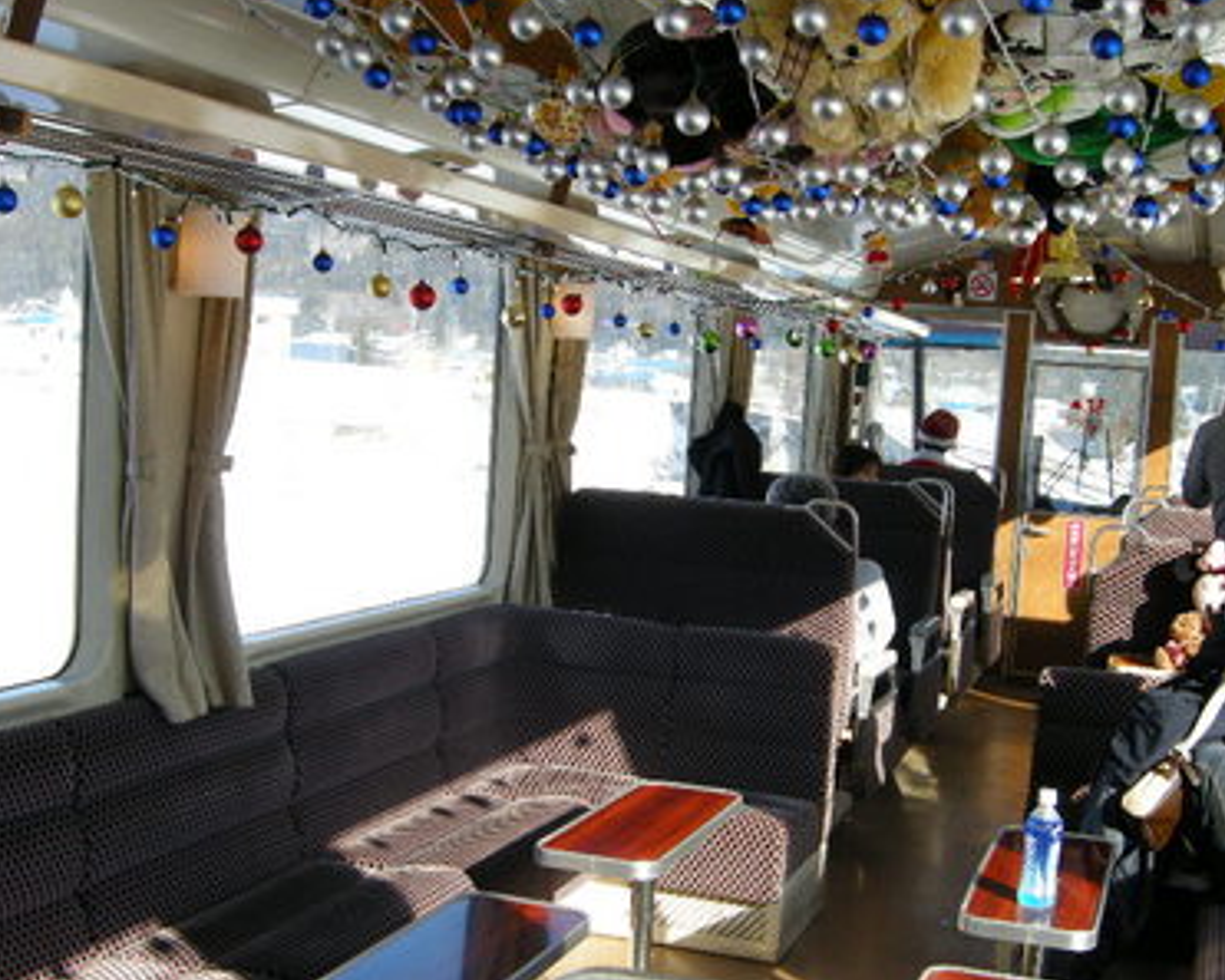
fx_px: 1668
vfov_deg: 32.6
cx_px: 654
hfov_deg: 40.3
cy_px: 599
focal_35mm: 46
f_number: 4.8
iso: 64
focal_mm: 7.5
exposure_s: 1/122
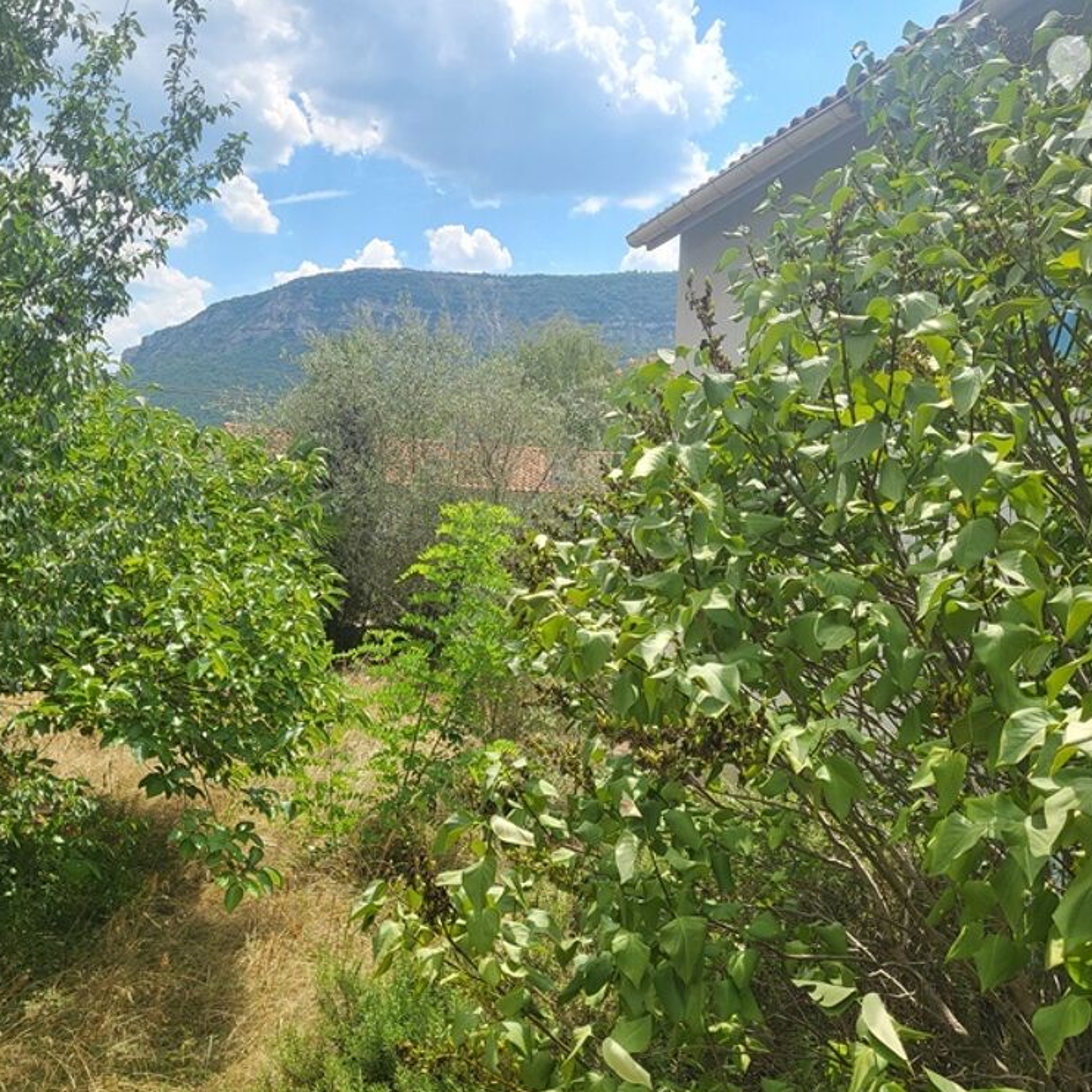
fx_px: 1106
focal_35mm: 31
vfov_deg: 52.5
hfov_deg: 52.3
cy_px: 551
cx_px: 449
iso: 50
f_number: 1.8
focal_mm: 4.25
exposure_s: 1/2259
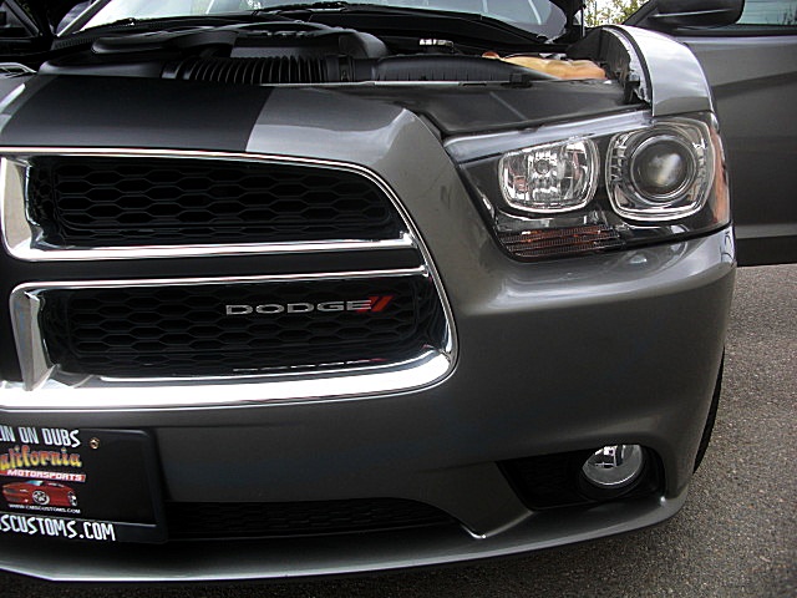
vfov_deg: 39.7
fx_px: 829
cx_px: 398
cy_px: 299
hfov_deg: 51.4
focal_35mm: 36
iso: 50
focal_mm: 6.3
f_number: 2.8
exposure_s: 1/320
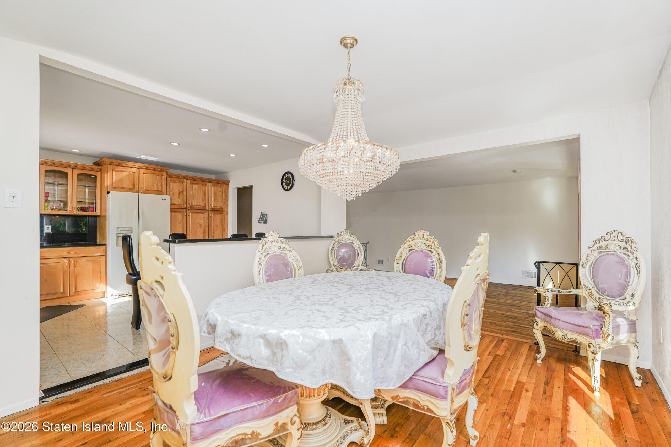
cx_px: 336
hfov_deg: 96.7
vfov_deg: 73.8
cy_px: 224
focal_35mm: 16
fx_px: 298
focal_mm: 16
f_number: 5.6
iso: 64
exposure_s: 1/60
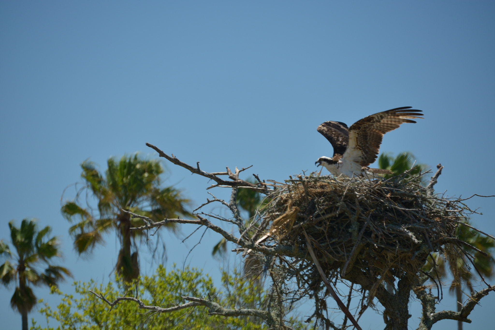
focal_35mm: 202
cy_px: 165
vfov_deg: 6.8
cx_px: 248
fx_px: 2784
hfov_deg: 10.2
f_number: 5
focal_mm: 135
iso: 100
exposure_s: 1/640
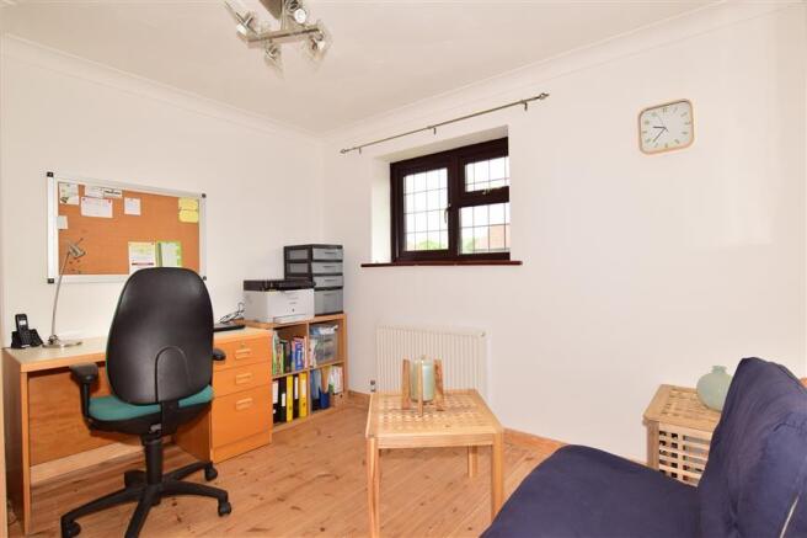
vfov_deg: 69.6
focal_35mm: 17
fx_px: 387
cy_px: 269
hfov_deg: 92.5
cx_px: 404
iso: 400
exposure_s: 1/160
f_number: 6.3
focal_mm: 11.5
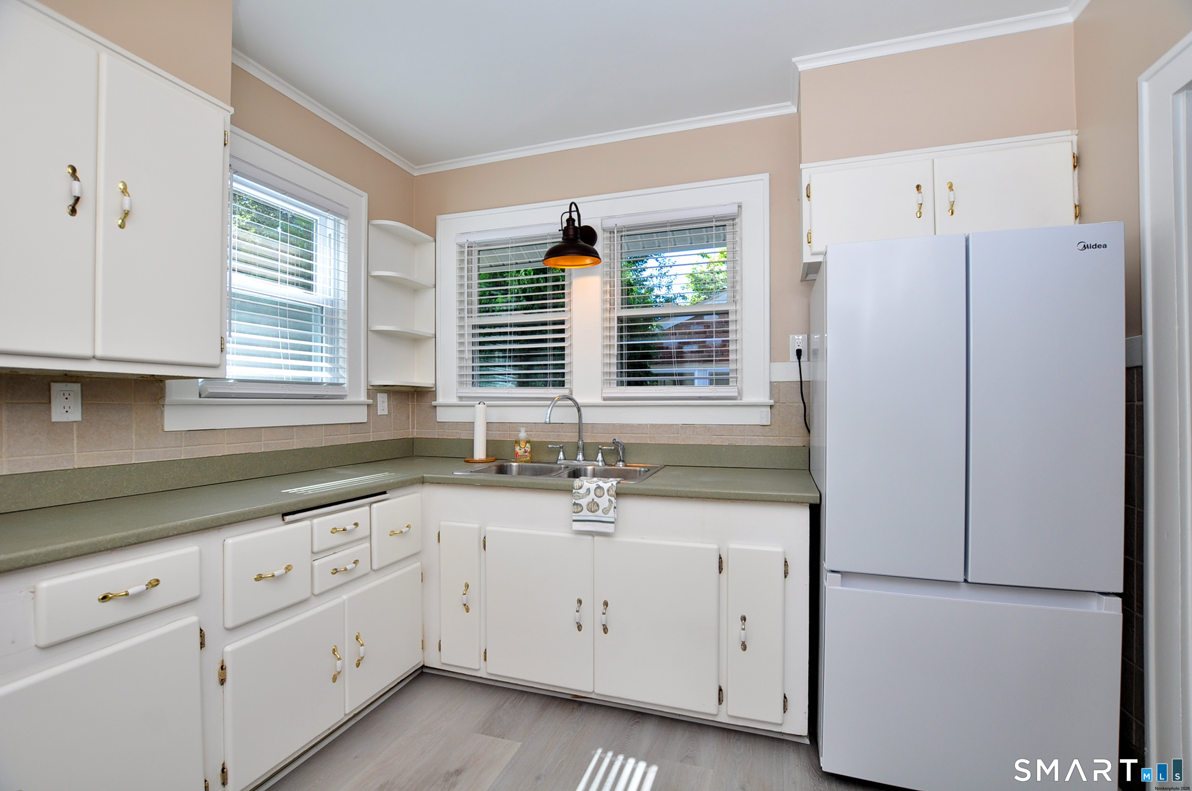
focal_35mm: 15
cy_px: 396
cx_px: 596
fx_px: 496
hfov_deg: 100.5
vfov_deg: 77.2
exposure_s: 1/100
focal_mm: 10
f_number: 5
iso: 200
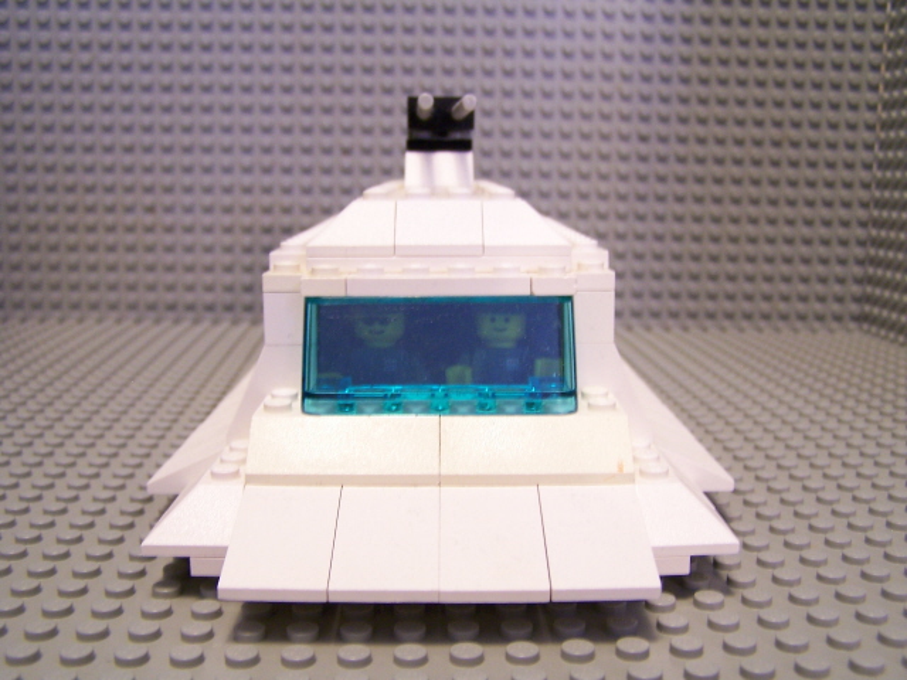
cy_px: 340
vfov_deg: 37.7
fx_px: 996
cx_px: 454
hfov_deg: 49.0
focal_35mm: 38
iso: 140
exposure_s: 1/5
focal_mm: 6.3
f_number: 2.8
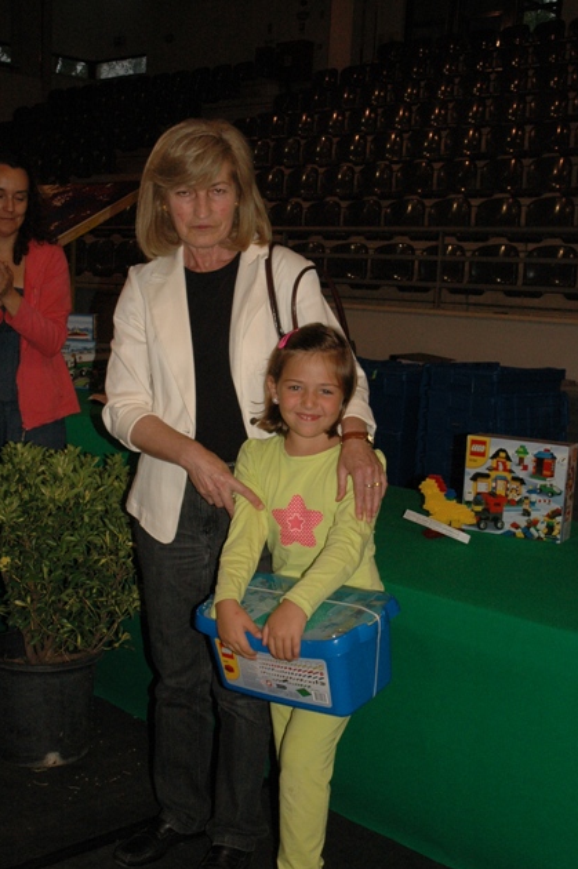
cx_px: 248
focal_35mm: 48
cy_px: 430
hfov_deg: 28.2
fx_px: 1149
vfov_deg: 41.4
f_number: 7.1
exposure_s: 1/250
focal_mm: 25
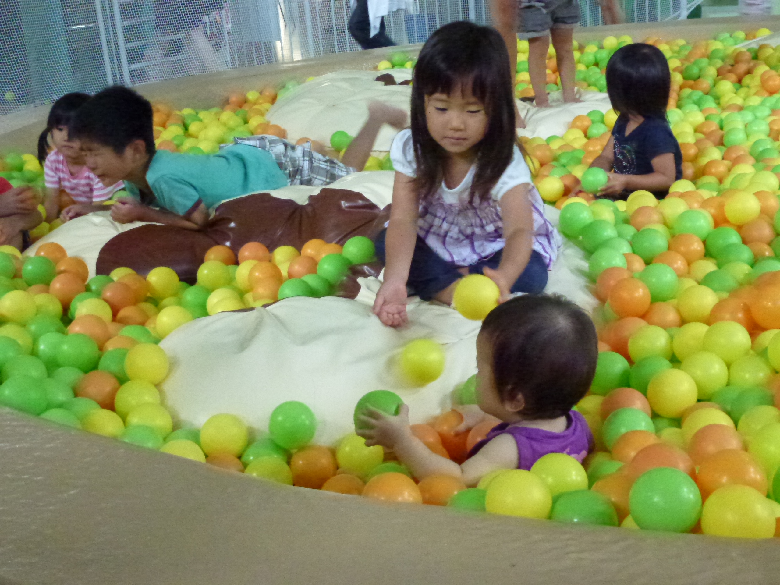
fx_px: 1104
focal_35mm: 49
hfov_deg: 38.9
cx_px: 390
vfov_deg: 29.7
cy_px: 292
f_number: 4.1
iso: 1600
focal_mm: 8.7
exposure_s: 1/60
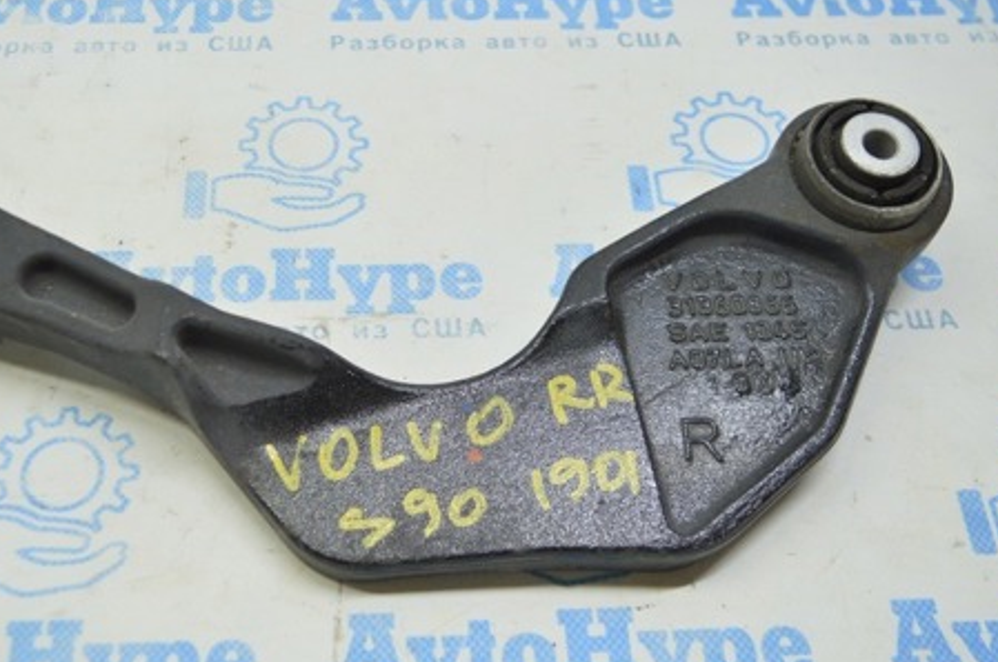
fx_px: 1301
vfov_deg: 28.6
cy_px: 310
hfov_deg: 41.6
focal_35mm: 47
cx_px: 356
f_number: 3.8
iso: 400
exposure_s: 1/40
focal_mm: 22
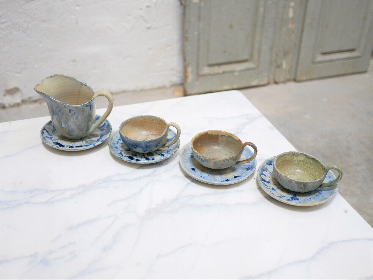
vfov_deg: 36.0
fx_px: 431
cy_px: 140
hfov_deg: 46.8
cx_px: 186
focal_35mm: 40
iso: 1000
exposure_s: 1/60
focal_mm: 20
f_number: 1.7
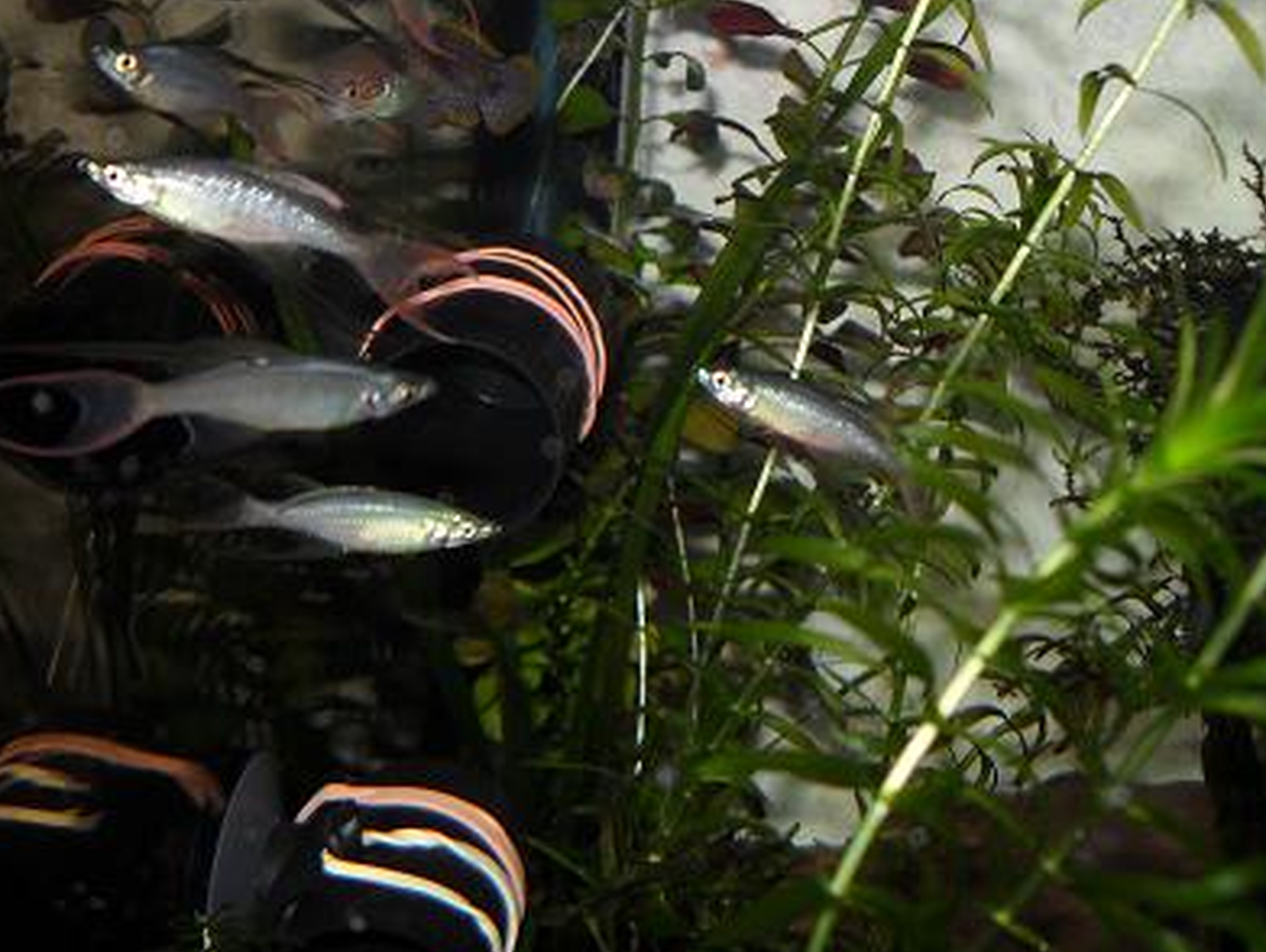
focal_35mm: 49
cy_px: 426
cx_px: 434
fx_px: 1794
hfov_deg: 38.5
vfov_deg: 29.7
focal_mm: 6.2
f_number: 8.9
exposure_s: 1/45
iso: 100
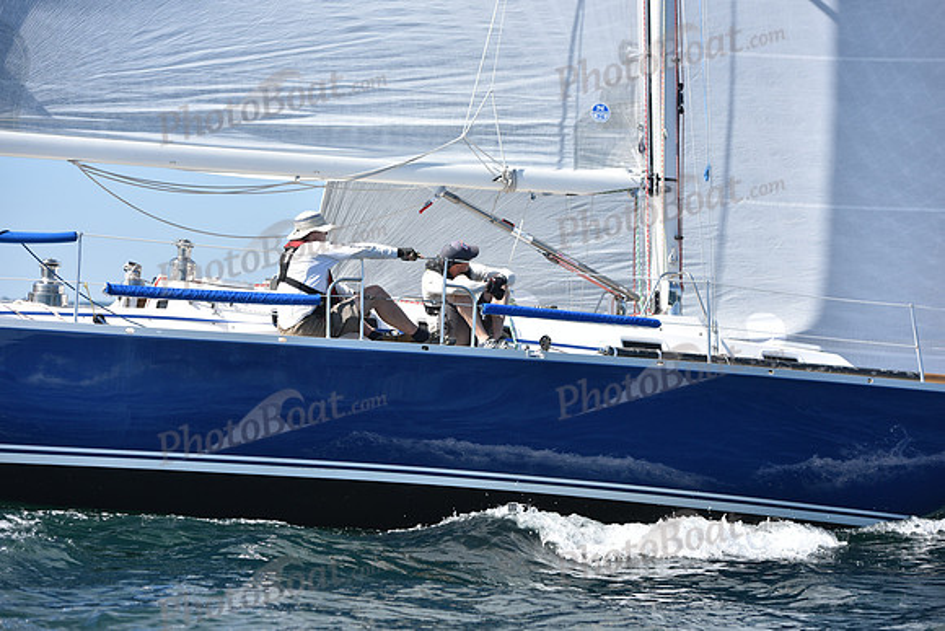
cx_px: 472
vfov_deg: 11.8
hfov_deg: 17.6
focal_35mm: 116
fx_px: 3046
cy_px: 316
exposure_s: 1/2000
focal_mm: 116
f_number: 4.5
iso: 250
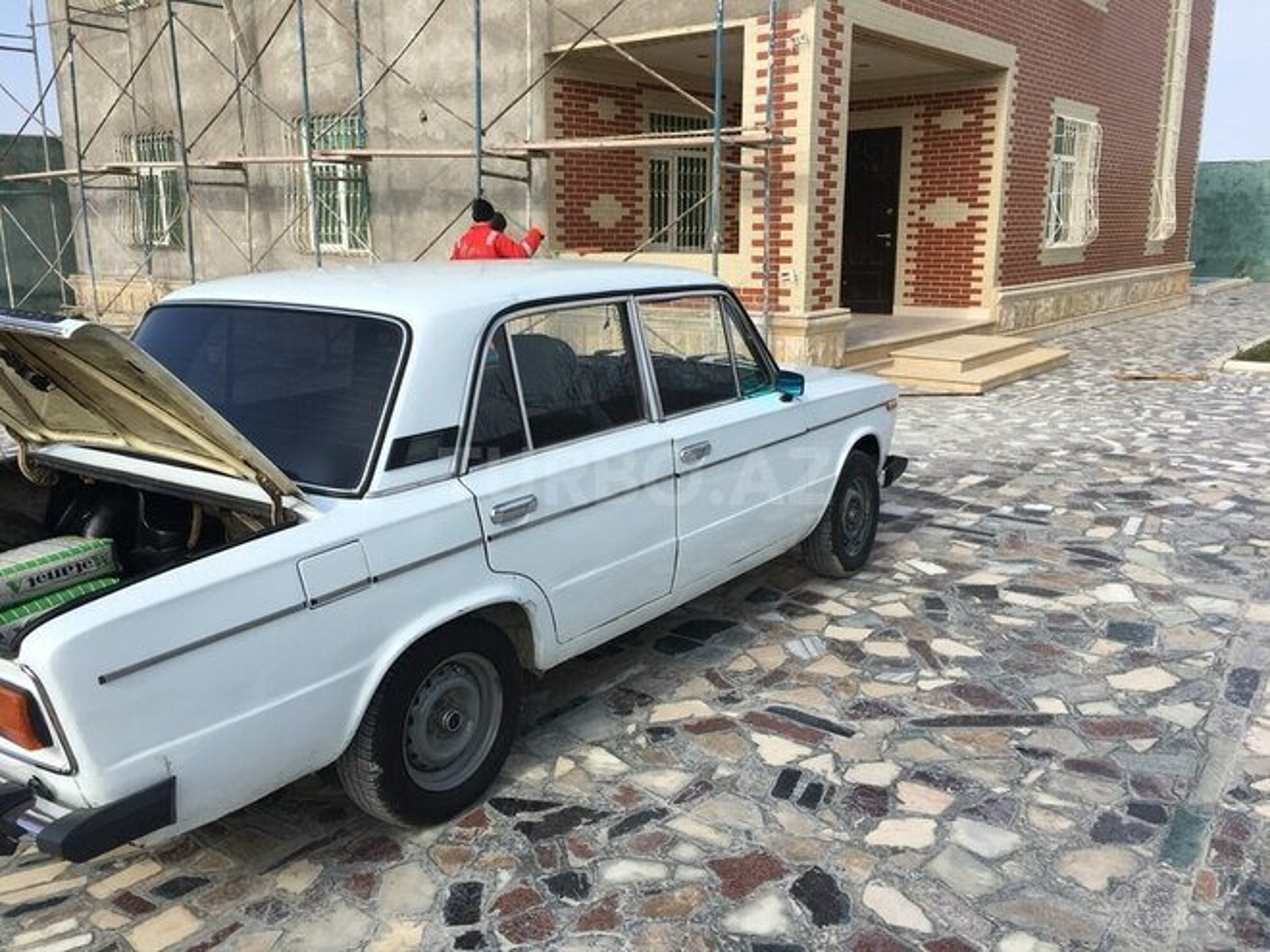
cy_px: 476
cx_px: 635
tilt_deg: -13.7
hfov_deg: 61.7
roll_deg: -0.2
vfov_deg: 48.2
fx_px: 1064
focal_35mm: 29
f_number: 2.2
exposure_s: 1/1282
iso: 25
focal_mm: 4.15
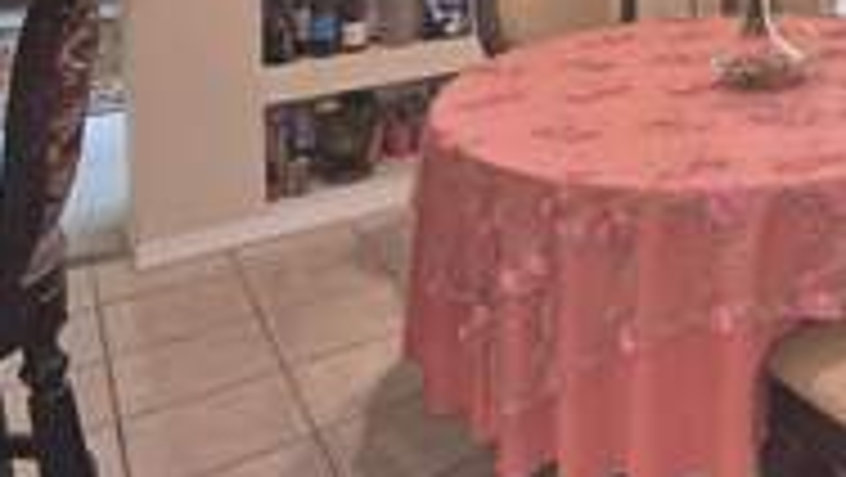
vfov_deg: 25.9
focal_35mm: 40
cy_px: -128
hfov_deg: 40.8
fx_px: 898
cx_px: 927
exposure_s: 1/50
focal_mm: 10
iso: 200
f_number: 4.5
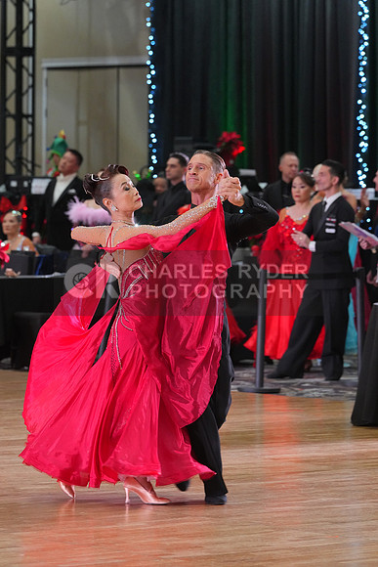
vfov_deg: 10.3
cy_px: 284
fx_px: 3148
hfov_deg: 6.9
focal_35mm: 200
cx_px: 189
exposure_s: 1/200
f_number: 6.3
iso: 3200
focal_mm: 200
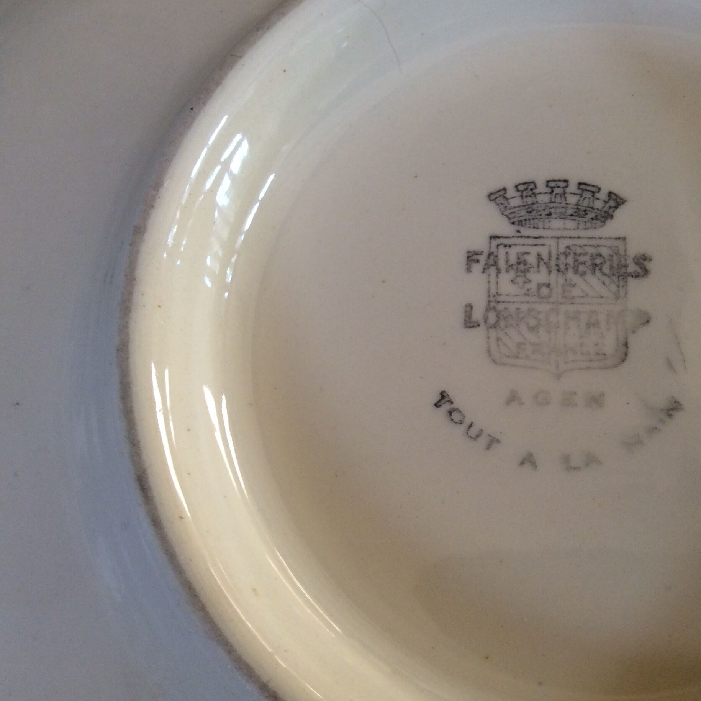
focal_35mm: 40
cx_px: 441
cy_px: 358
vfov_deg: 41.9
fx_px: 916
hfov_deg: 41.5
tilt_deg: -74.1
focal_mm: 3.3
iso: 40
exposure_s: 1/24
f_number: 2.4
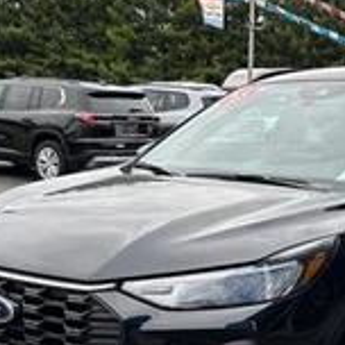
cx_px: 306
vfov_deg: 22.5
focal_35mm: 76
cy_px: 270
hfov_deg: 22.3
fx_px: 857
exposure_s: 1/797
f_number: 1.5
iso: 50
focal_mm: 5.7
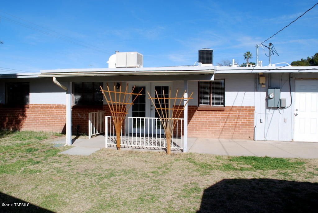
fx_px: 239
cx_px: 159
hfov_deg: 67.3
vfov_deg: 48.0
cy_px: 106
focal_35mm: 27
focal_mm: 18
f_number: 8
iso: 100
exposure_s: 1/250
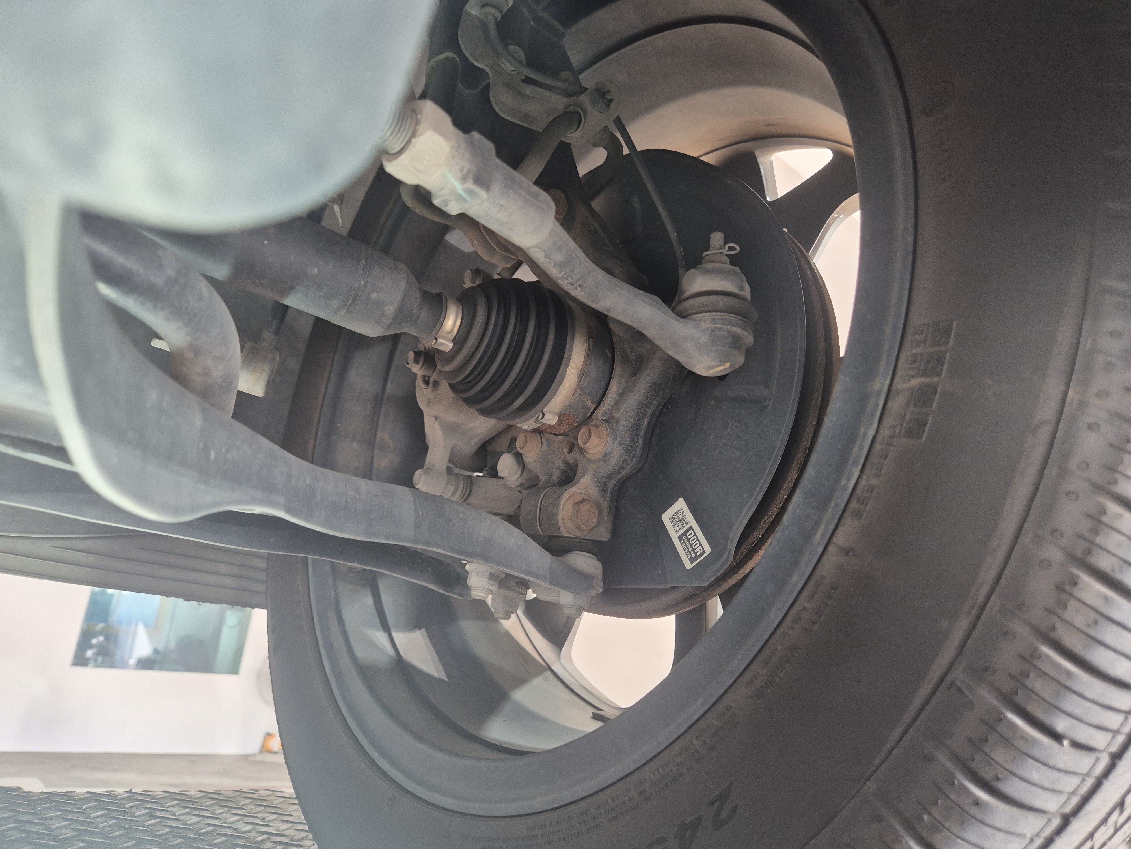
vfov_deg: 58.9
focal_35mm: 23
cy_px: 424
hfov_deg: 73.9
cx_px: 566
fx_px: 751
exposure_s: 1/120
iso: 320
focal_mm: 5.4
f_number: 1.8
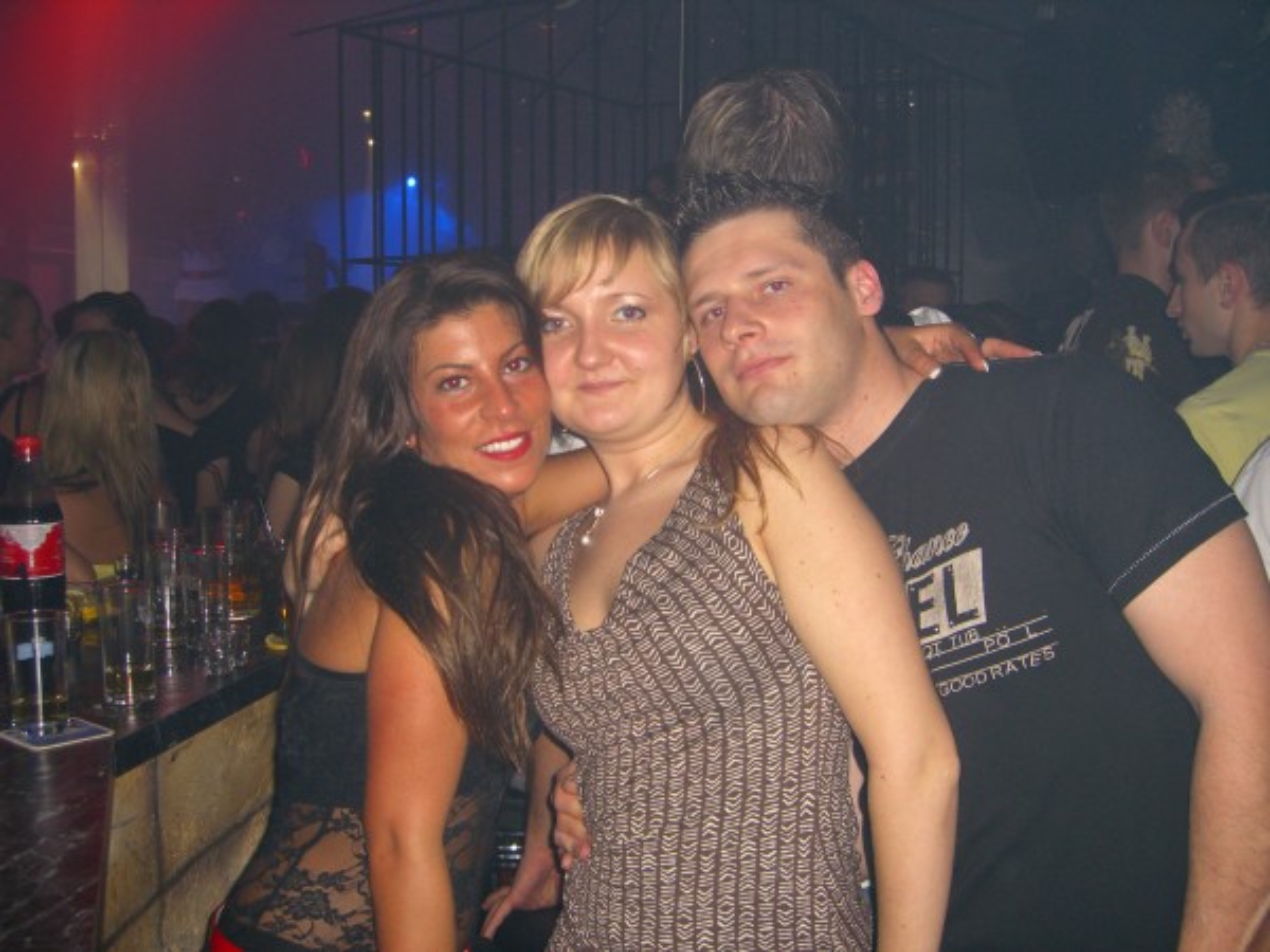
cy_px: 476
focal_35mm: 38
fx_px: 1394
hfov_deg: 49.0
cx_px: 635
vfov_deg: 37.7
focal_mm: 7.9
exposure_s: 1/60
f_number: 2.8
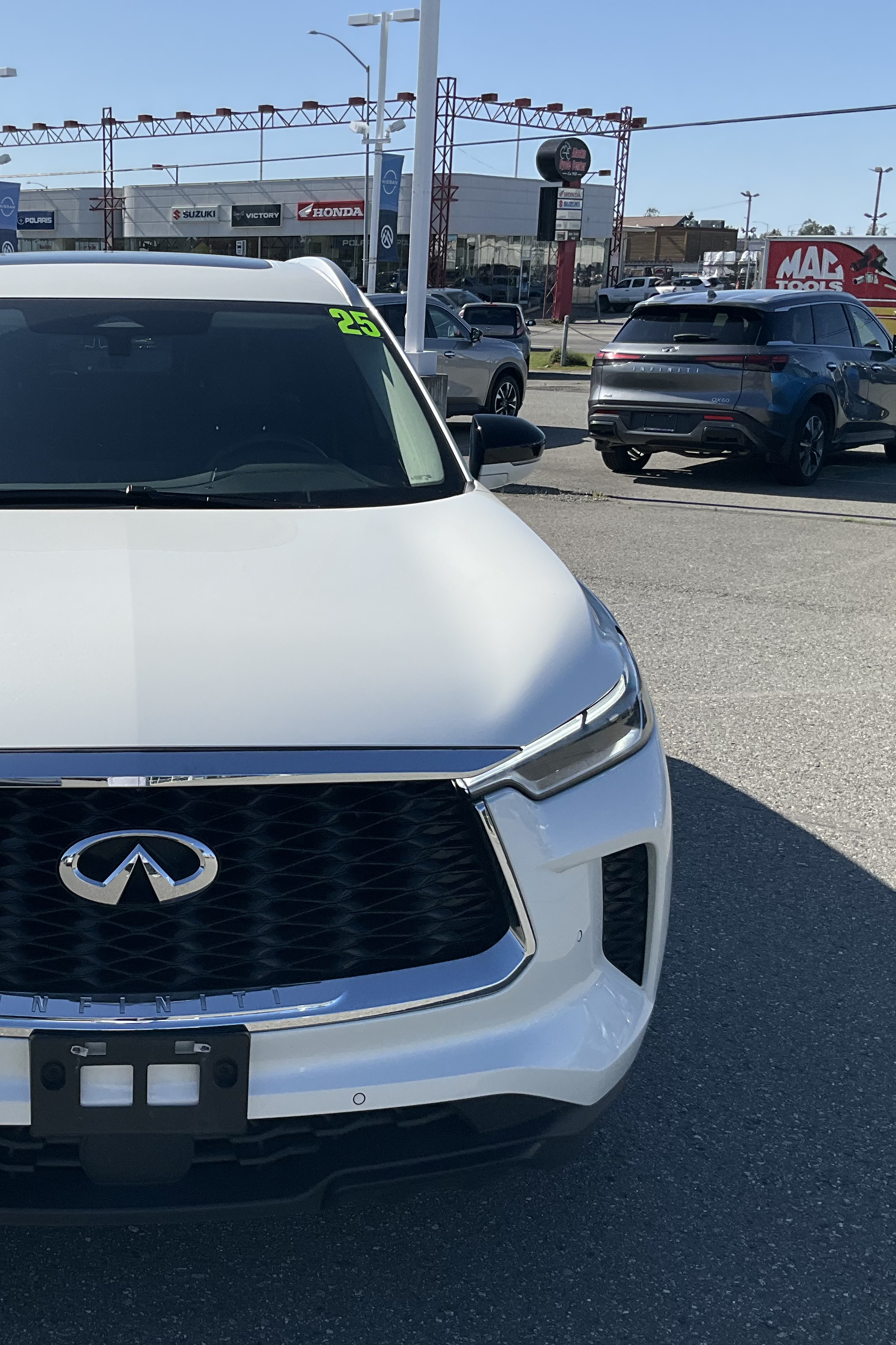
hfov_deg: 31.9
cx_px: 195
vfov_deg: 47.4
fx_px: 1531
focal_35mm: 41
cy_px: 681
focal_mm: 3
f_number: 1.8
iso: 25
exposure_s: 1/2667
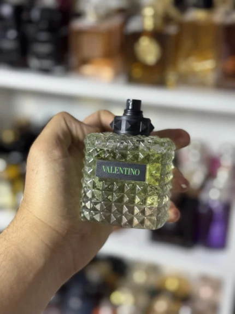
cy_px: 157
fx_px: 434
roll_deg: -0.8
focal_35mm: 48
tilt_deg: -26.8
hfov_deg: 30.3
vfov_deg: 39.6
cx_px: 118
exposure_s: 1/50
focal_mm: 6.76
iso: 160
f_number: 1.78
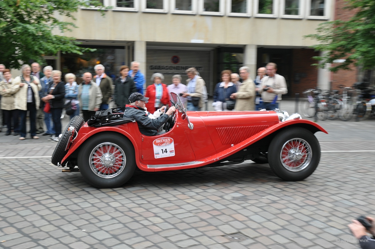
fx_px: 437
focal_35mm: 42
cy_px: 124
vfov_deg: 31.8
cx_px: 188
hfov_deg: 46.4
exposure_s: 1/100
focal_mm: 28
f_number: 8
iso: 200
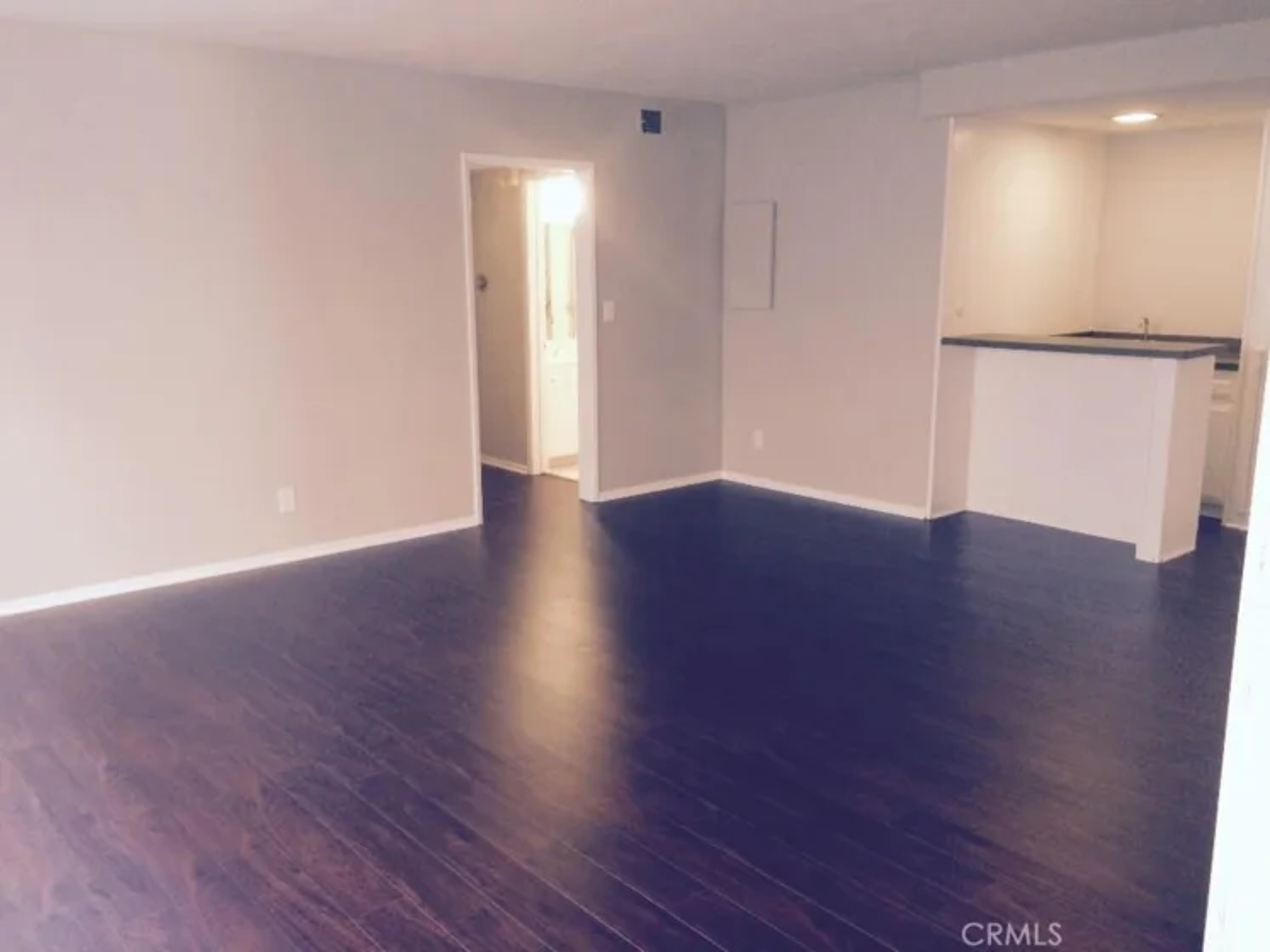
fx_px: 1064
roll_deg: +0.4
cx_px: 635
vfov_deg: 48.2
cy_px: 476
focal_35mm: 29
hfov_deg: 61.7
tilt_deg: -12.8
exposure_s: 1/24
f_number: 2.2
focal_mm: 4.15
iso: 320
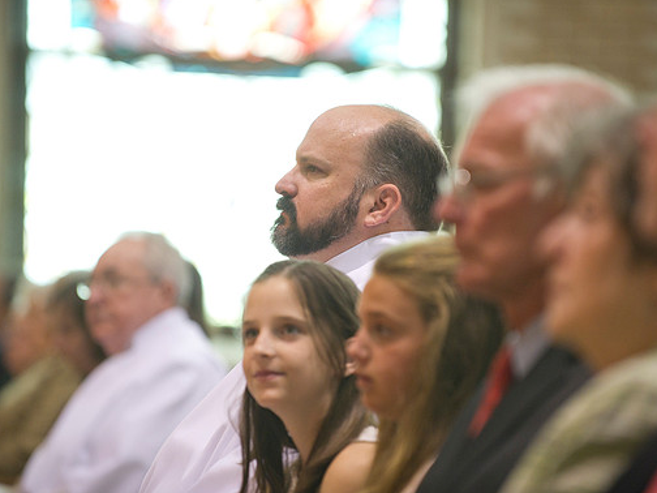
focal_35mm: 221
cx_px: 331
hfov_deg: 9.0
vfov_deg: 6.7
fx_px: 4195
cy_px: 245
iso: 2000
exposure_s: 1/100
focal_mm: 200
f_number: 2.8
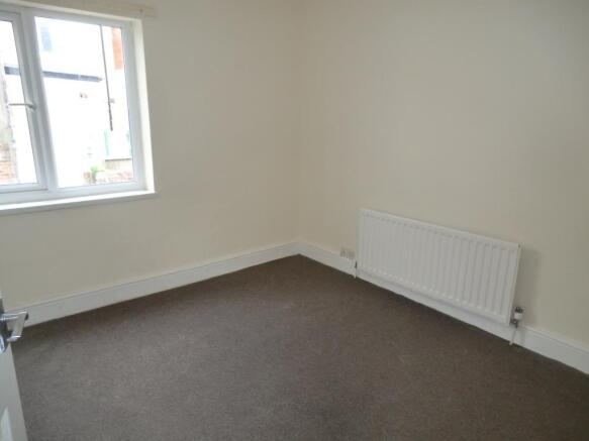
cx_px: 294
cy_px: 220
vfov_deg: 56.8
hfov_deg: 71.6
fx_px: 408
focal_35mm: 24
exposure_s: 1/60
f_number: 3.2
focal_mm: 4.3
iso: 125
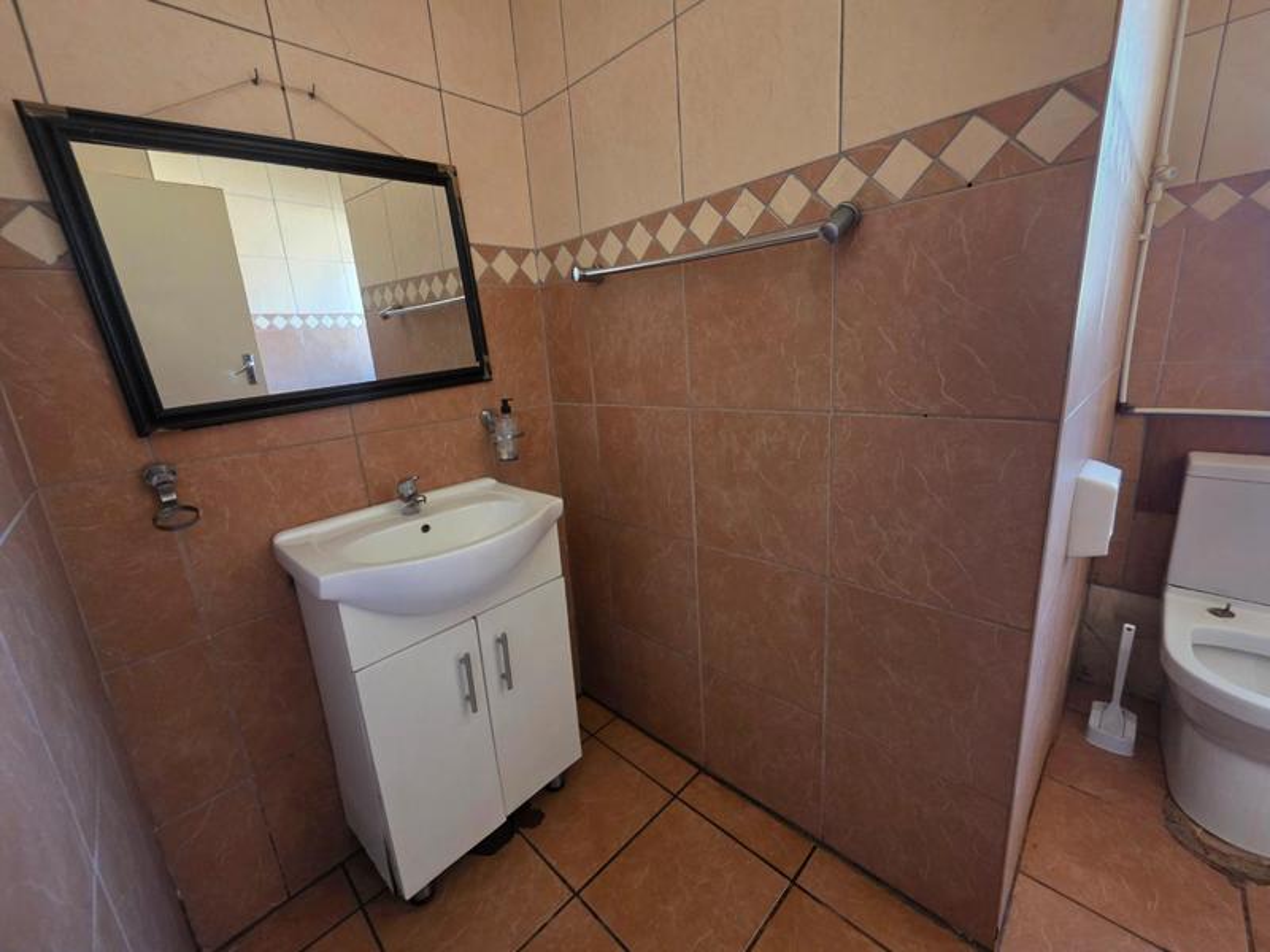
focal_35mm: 13
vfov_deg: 89.9
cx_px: 635
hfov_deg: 106.2
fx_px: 477
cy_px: 476
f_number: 1.9
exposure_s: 1/50.3
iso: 640
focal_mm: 2.2
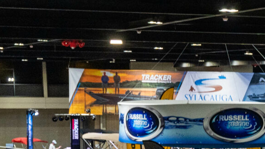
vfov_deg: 6.6
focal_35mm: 177
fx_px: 1247
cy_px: 301
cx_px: 519
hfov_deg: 11.1
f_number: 5
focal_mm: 38.3
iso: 1600
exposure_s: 1/125
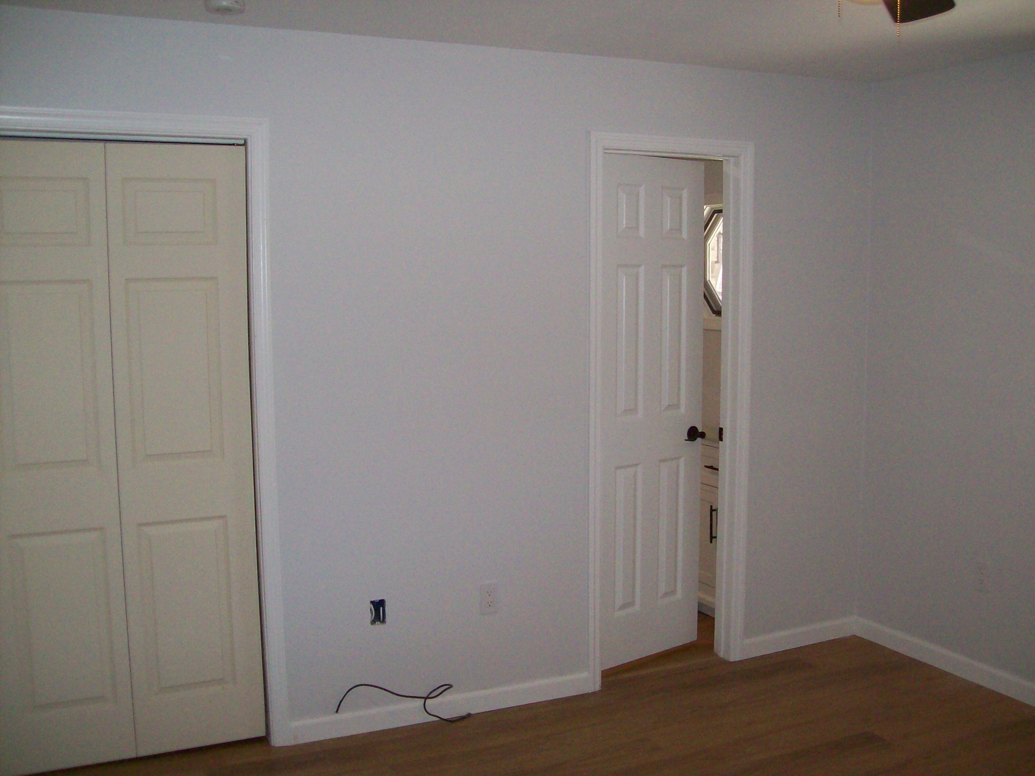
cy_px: 388
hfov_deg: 51.4
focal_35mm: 36
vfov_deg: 39.7
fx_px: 1076
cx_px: 518
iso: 200
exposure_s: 1/64
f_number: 2.7
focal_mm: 6
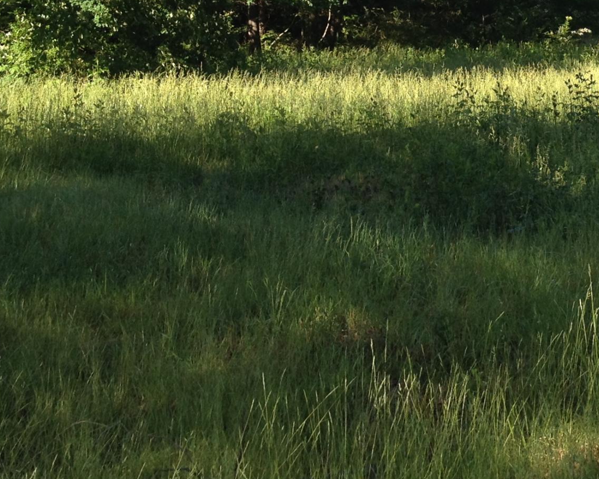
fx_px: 1595
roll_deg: -0.8
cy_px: -93
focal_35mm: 90
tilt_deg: -5.2
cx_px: 562
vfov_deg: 16.4
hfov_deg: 20.7
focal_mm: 4.28
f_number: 2.4
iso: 50
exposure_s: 1/394
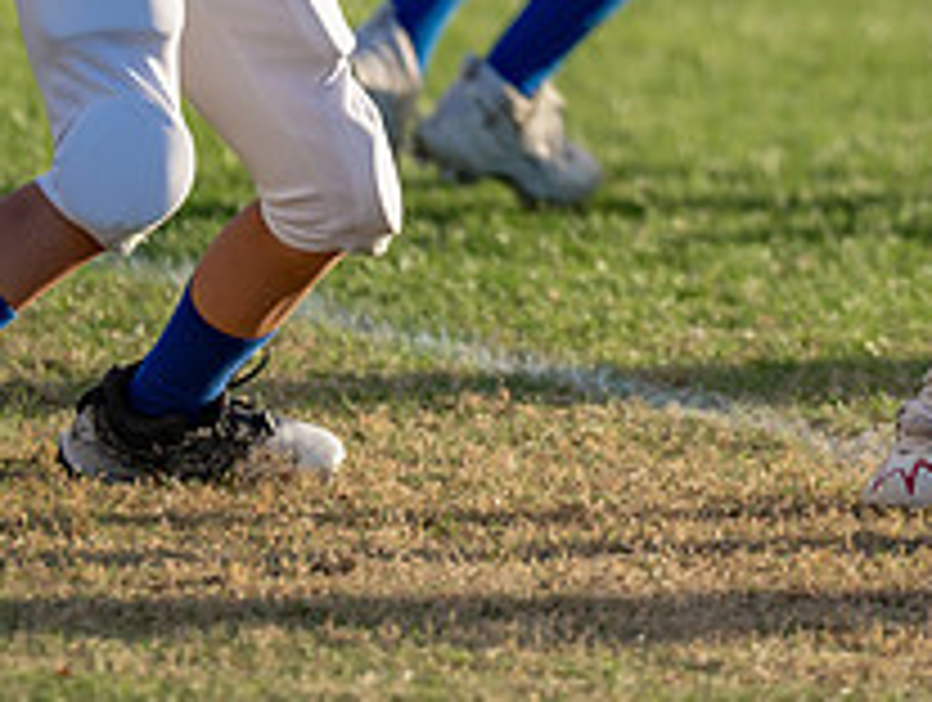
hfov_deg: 2.4
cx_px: 758
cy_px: -217
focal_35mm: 824
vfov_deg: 1.8
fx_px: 22224
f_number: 2.8
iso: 125
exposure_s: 1/1250
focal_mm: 200
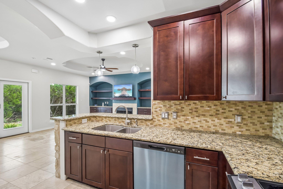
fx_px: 118
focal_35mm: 15
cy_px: 94
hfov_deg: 100.4
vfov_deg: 77.3
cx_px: 142
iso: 400
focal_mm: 10
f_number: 8
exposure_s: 1/8
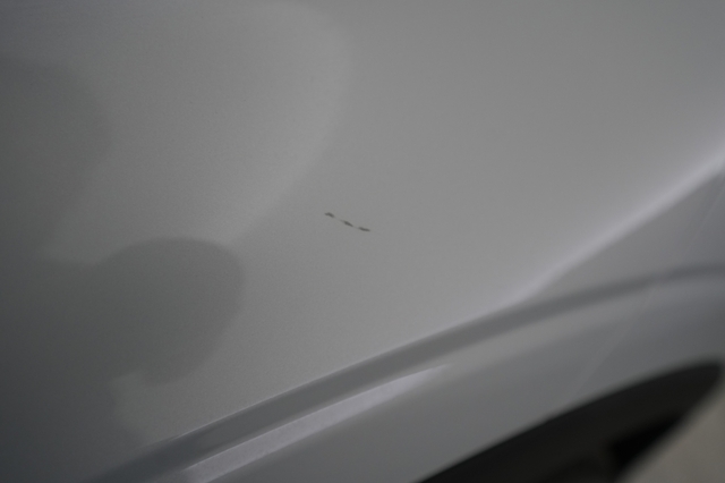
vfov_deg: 46.4
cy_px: 242
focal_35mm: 28
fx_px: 564
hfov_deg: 65.5
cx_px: 362
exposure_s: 1/60
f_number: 4
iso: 1000
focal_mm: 28
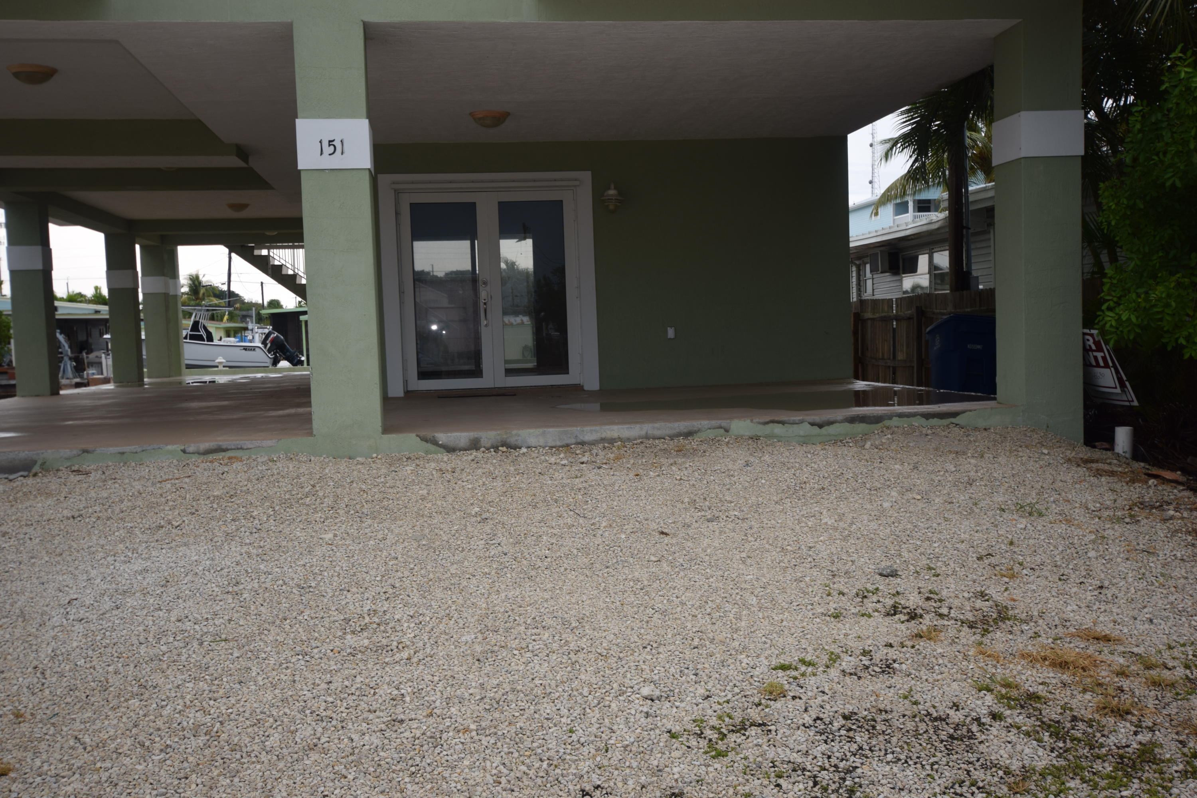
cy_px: 399
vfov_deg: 36.9
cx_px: 598
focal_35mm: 36
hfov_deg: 53.1
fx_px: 1197
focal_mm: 24
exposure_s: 1/125
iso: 100
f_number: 5.6
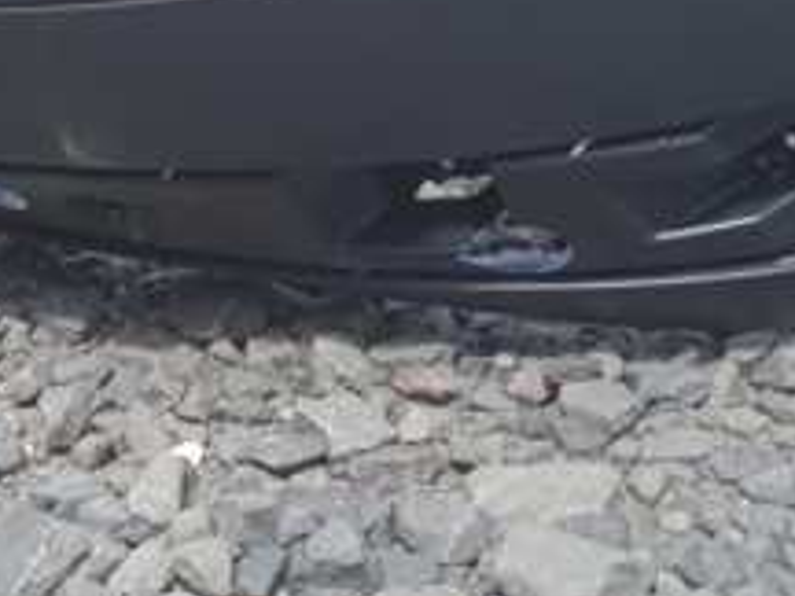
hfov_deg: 23.2
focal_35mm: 83
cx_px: 155
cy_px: 4
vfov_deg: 17.4
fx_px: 1906
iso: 116
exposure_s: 1/341
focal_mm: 3.43
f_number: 2.2
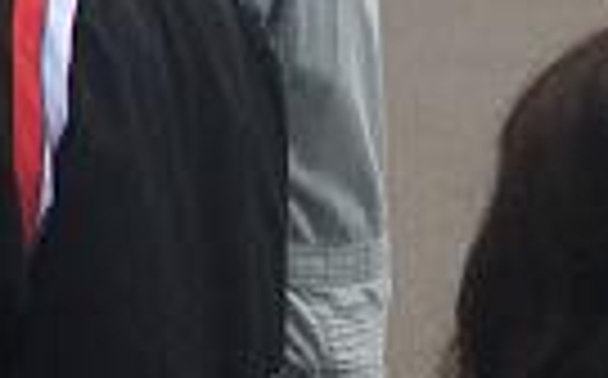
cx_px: -1257
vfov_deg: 5.7
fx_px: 3773
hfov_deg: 7.9
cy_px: -86
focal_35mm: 228
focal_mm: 4.2
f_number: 2.2
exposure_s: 1/693
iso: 25
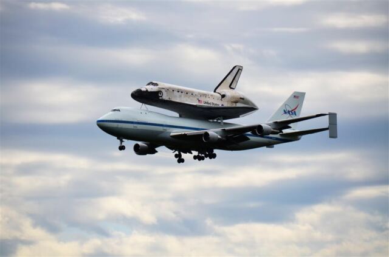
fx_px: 3233
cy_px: 128
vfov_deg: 4.6
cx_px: 194
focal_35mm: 300
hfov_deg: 6.9
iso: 200
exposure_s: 1/2000
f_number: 5.6
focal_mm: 200
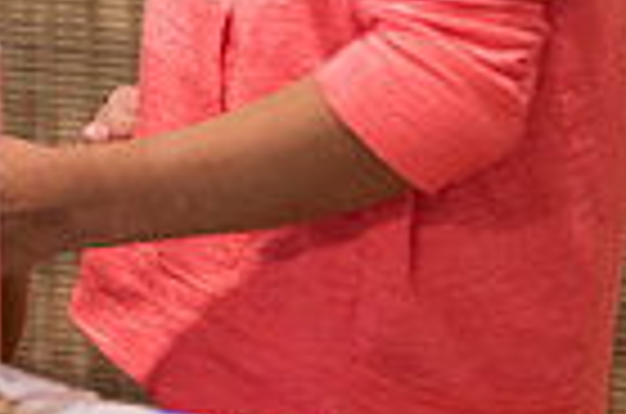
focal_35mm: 293
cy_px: -196
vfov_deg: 4.6
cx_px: -216
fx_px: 5083
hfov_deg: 7.0
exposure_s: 1/200
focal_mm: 70
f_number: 3.2
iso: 1250
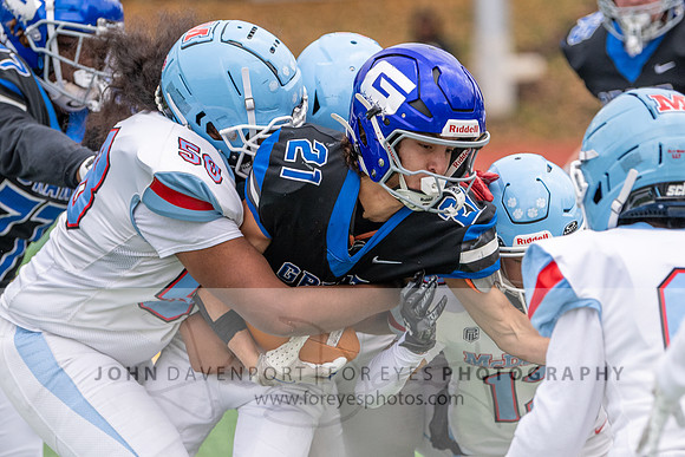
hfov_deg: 6.6
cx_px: 383
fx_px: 5898
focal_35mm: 310
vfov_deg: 4.4
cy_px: 319
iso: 640
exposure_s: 1/1000
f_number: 2.8
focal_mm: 160
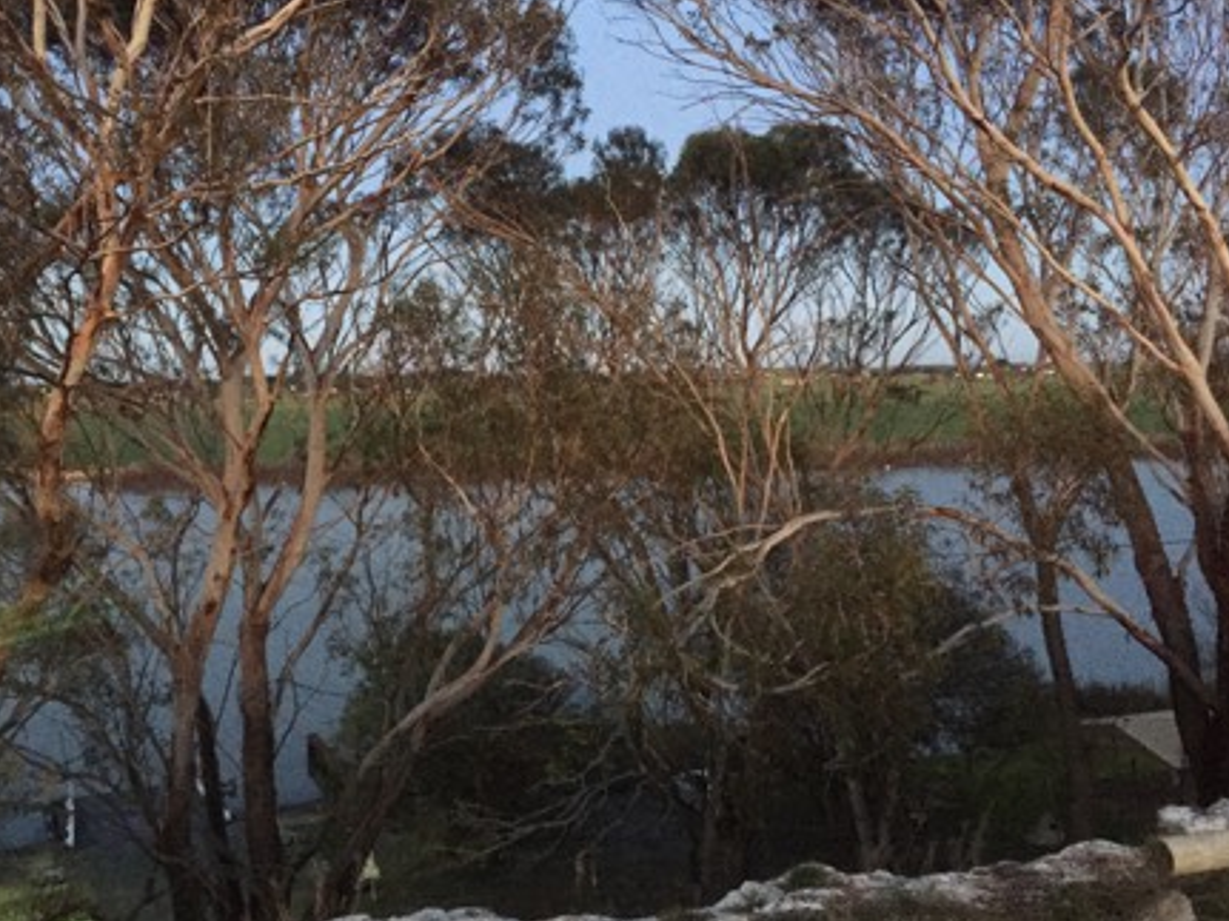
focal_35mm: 35
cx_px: 576
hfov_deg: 52.6
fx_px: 1242
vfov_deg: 40.6
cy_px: 393
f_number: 2.2
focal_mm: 4.15
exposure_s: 1/15
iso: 400
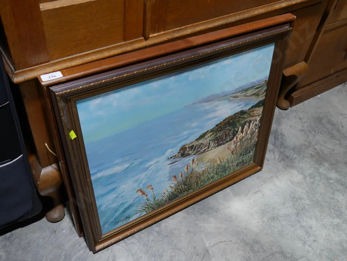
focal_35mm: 36
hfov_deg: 51.3
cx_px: 174
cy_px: 130
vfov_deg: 39.7
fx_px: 361
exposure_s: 1/60
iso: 320
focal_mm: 18
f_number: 4.5
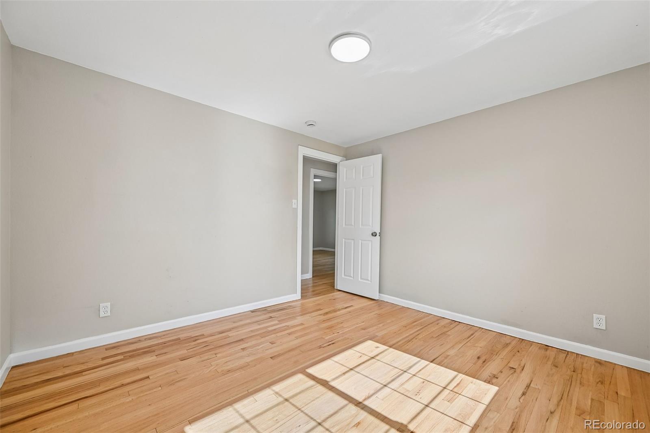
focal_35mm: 14
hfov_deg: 104.3
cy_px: 216
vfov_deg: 81.2
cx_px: 325
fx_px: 253
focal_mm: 14
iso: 64
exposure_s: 1/30
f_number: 8
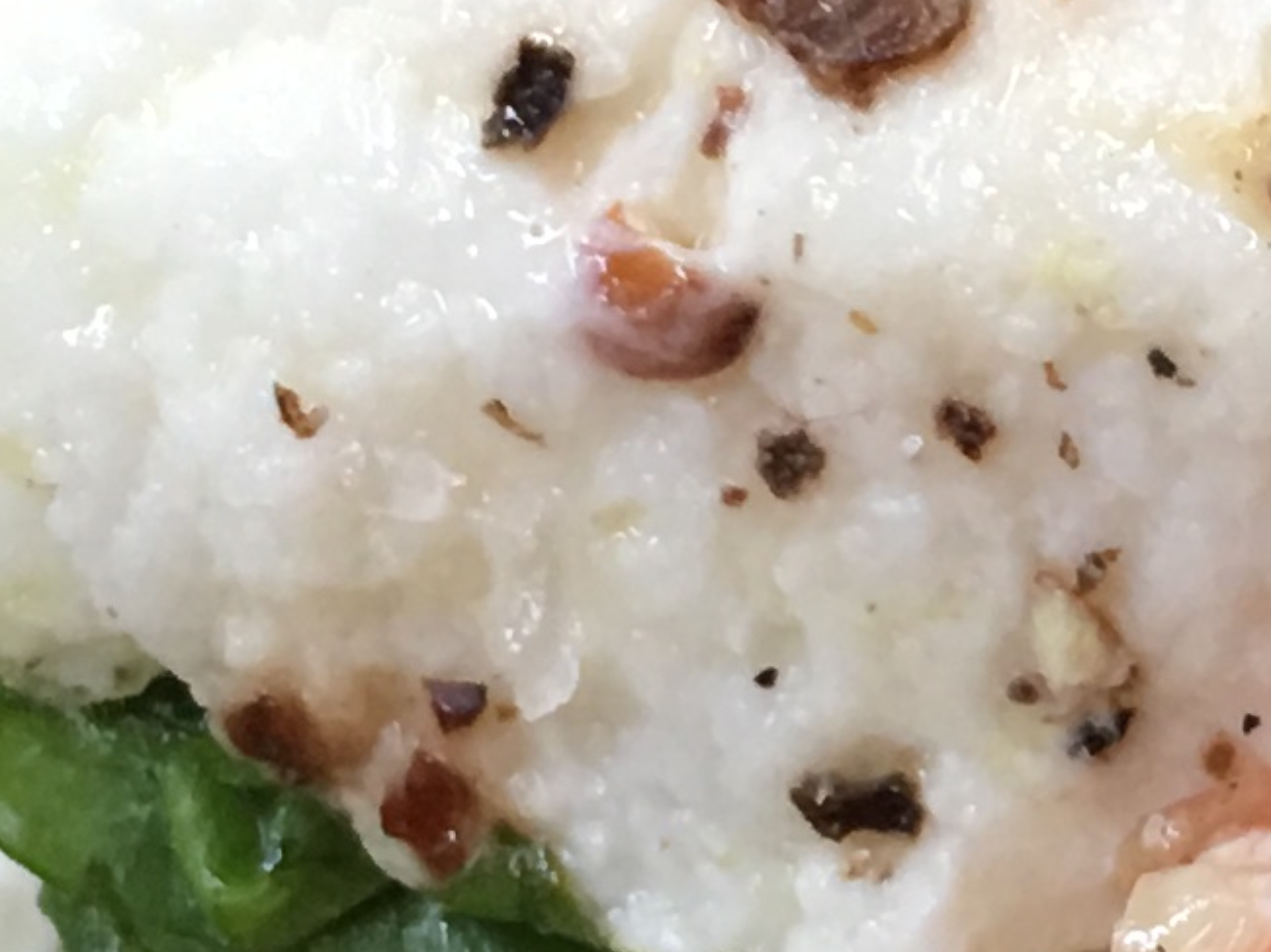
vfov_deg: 8.2
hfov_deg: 10.4
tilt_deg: -71.8
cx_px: 2190
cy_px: 772
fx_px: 6607
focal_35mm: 180
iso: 40
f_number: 2.2
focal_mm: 4.15
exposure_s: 1/17
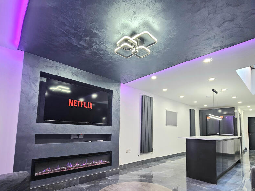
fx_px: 125
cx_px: 137
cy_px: 119
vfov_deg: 73.5
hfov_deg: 90.9
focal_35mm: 17
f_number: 2.2
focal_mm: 2.2
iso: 125
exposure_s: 1/50
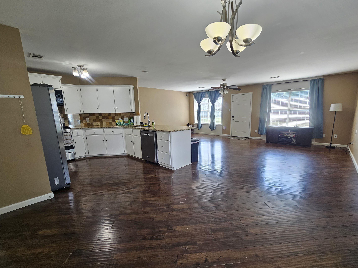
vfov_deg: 85.6
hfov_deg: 101.9
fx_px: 145
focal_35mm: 14
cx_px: 192
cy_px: 140
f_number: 2.2
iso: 64
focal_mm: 2.2
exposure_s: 1/60
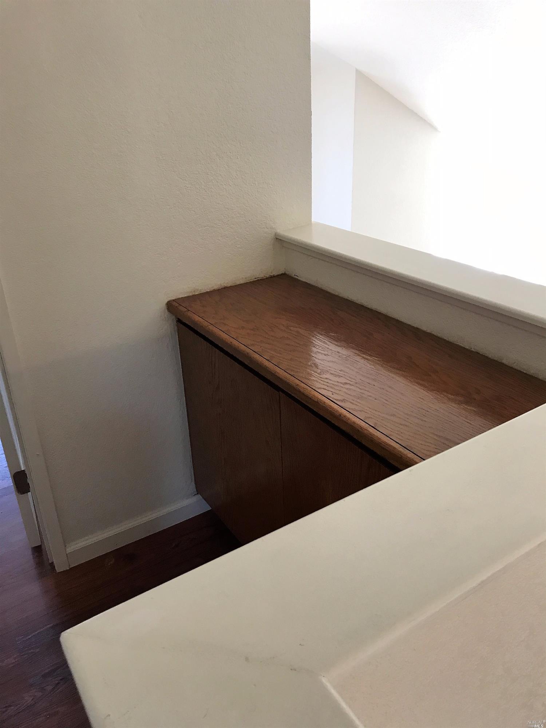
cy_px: 364
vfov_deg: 63.4
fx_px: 589
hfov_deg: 49.7
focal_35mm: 28
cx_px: 273
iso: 40
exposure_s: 1/24
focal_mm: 3.99
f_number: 1.8
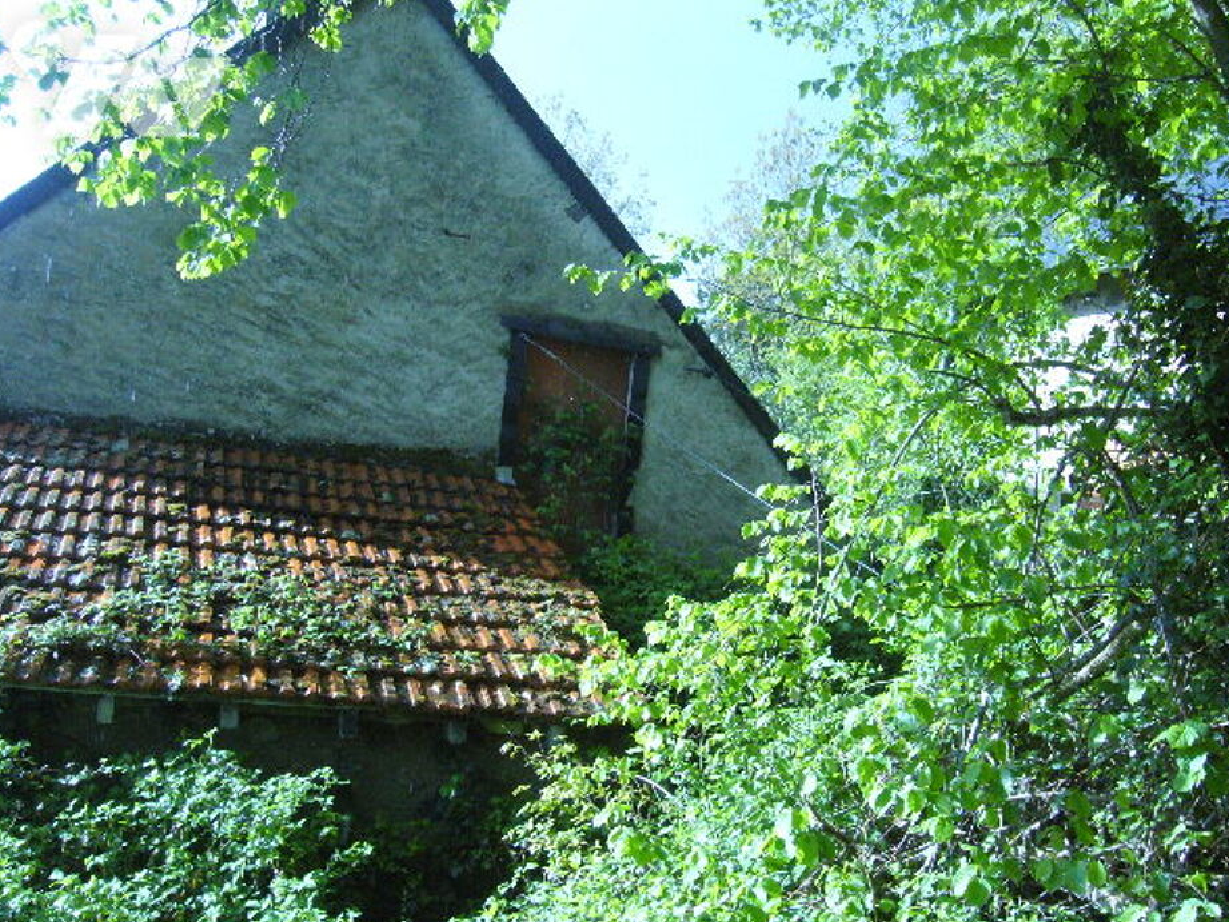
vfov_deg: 37.7
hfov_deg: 49.0
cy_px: 479
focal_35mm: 38
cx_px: 635
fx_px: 1349
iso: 400
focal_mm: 5.8
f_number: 5.6
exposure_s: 1/400
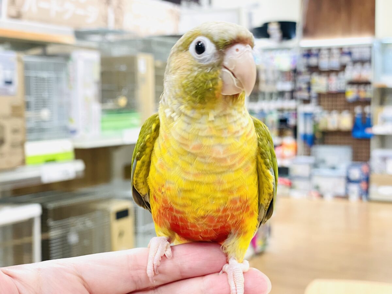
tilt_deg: -4.7
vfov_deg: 28.0
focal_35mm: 52
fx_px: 589
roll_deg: +3.8
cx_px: 196
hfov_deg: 36.8
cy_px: 147
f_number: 2
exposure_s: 1/99
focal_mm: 6
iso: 125
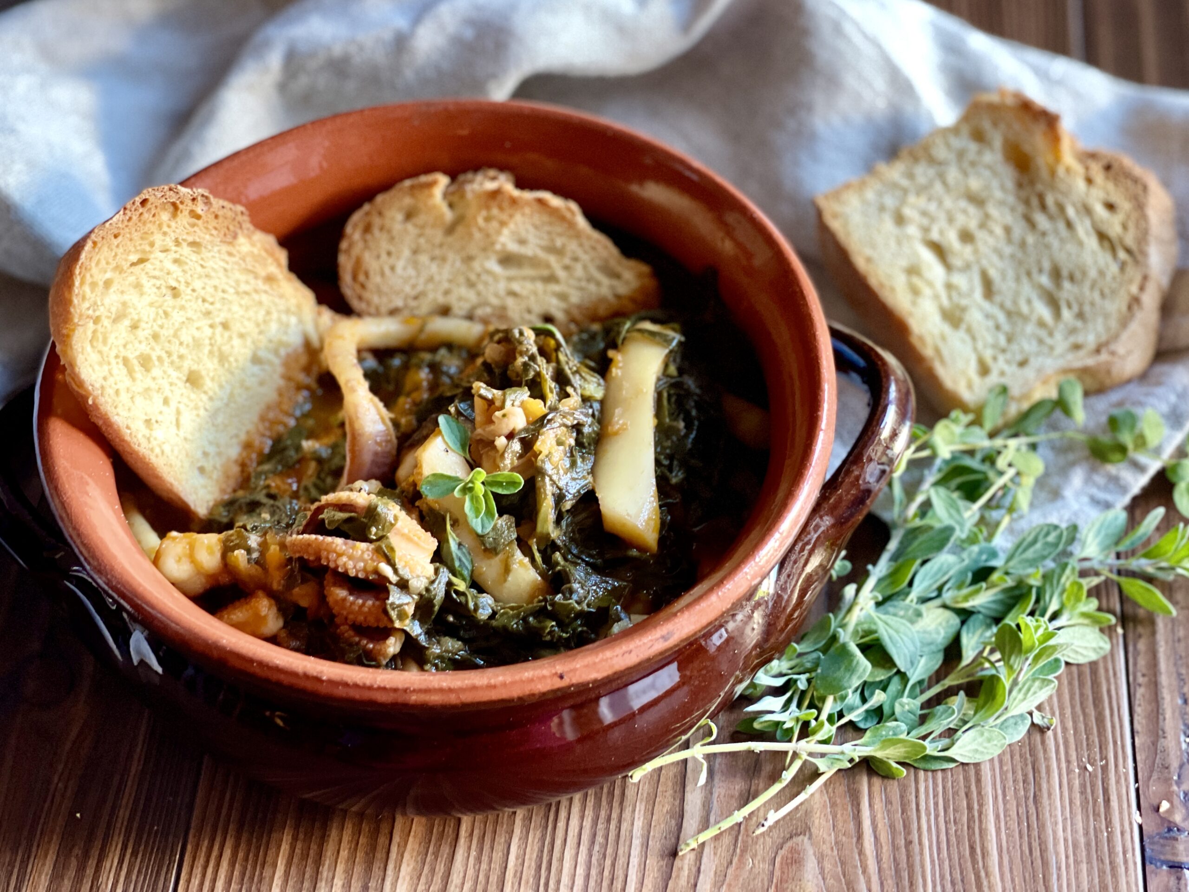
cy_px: 446
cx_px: 594
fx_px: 2198
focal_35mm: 64
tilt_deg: -52.3
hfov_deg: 30.3
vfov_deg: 22.9
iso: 400
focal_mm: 7.5
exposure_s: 1/32
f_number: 2.2
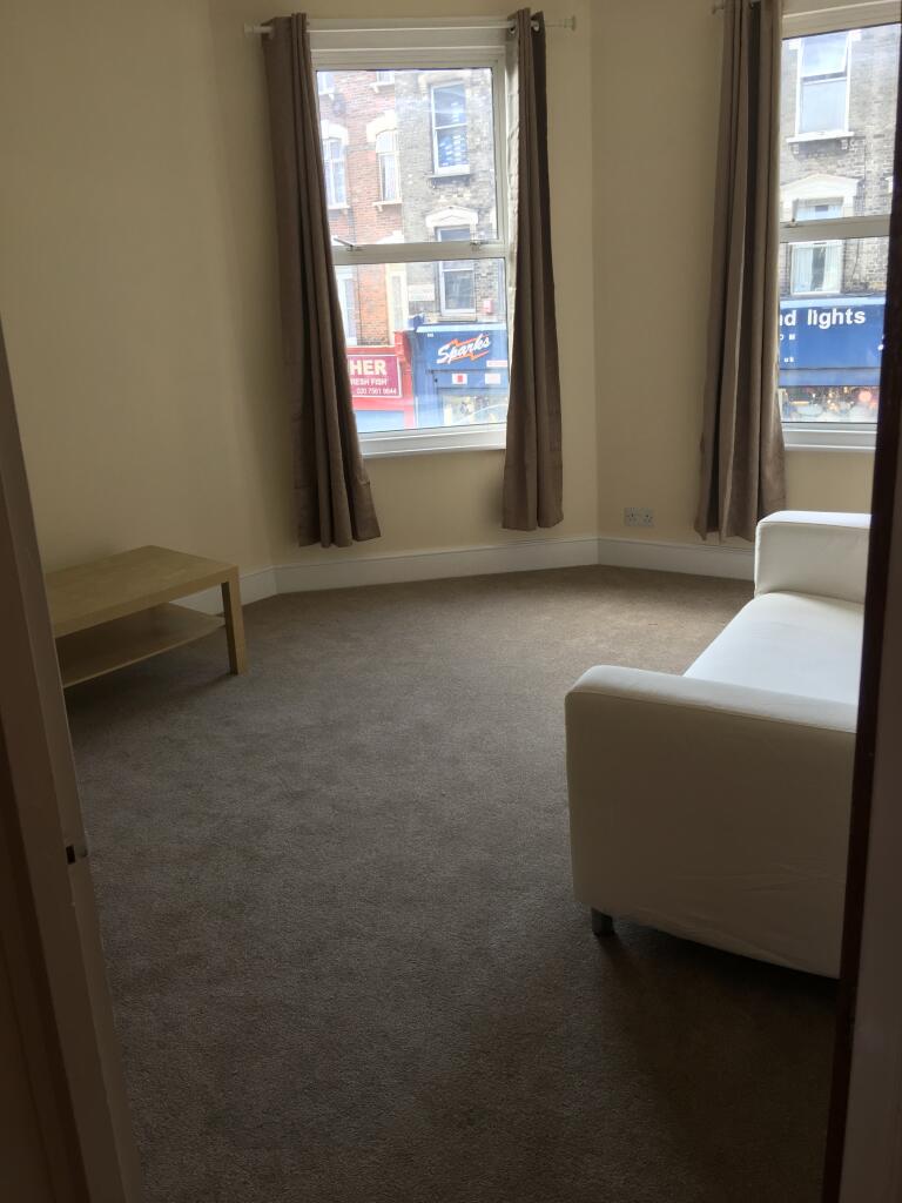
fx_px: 1008
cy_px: 602
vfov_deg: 61.7
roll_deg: +2.5
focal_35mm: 29
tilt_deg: -15.7
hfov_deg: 48.2
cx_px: 451
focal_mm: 4.15
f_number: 2.2
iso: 32
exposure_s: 1/100
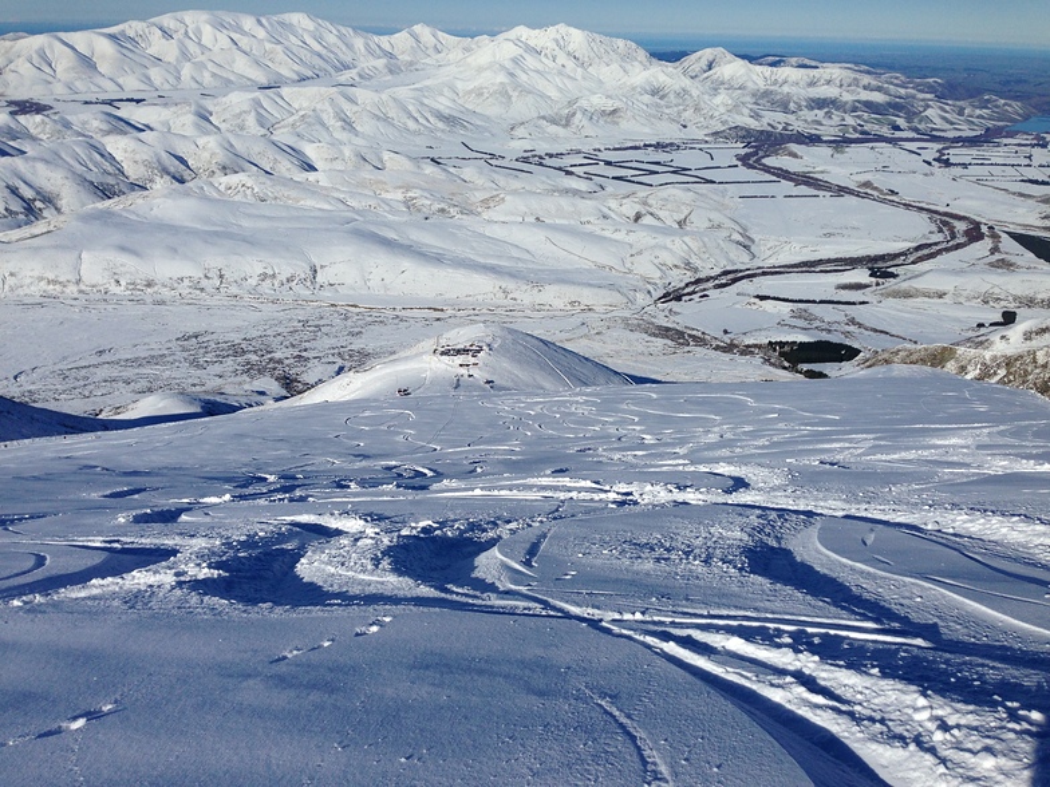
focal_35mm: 33
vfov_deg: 42.9
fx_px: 1001
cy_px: 394
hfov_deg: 55.4
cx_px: 525
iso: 50
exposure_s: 1/4926
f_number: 2.4
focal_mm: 4.12
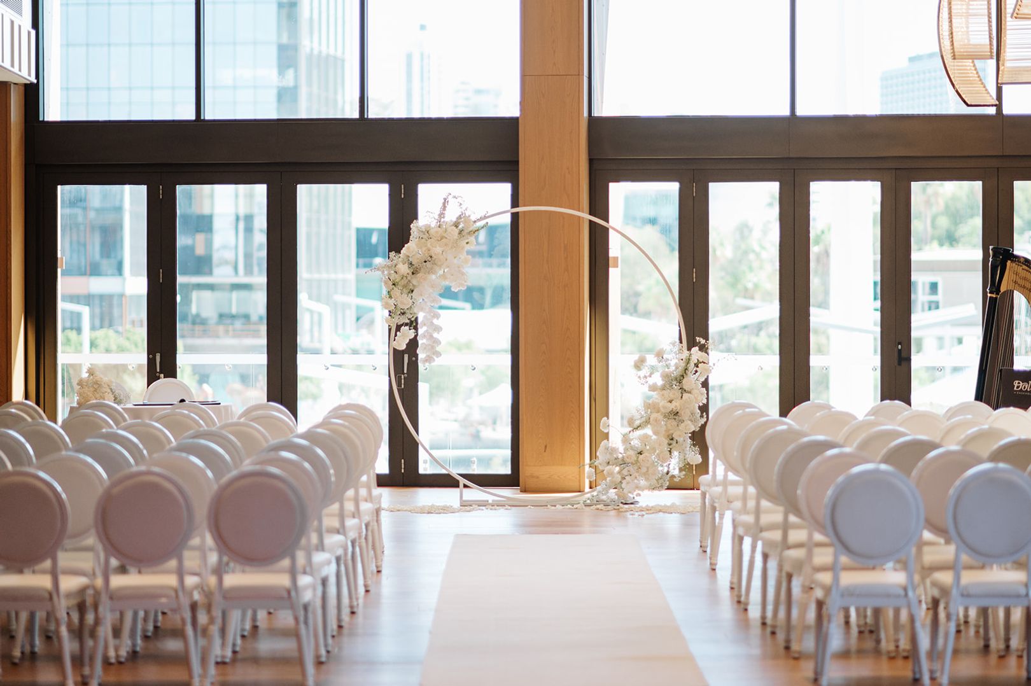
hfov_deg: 18.3
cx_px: 534
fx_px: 3203
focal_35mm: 112
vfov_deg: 12.2
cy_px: 317
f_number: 1.4
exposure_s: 1/1600
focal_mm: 85
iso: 500
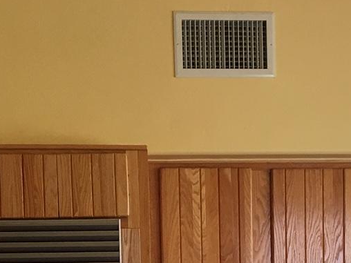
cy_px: 471
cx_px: 172
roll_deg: +0.8
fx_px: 1166
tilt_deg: -4.7
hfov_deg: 17.1
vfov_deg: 11.9
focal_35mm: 115
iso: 25
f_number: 2.2
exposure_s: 1/30
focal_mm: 4.15
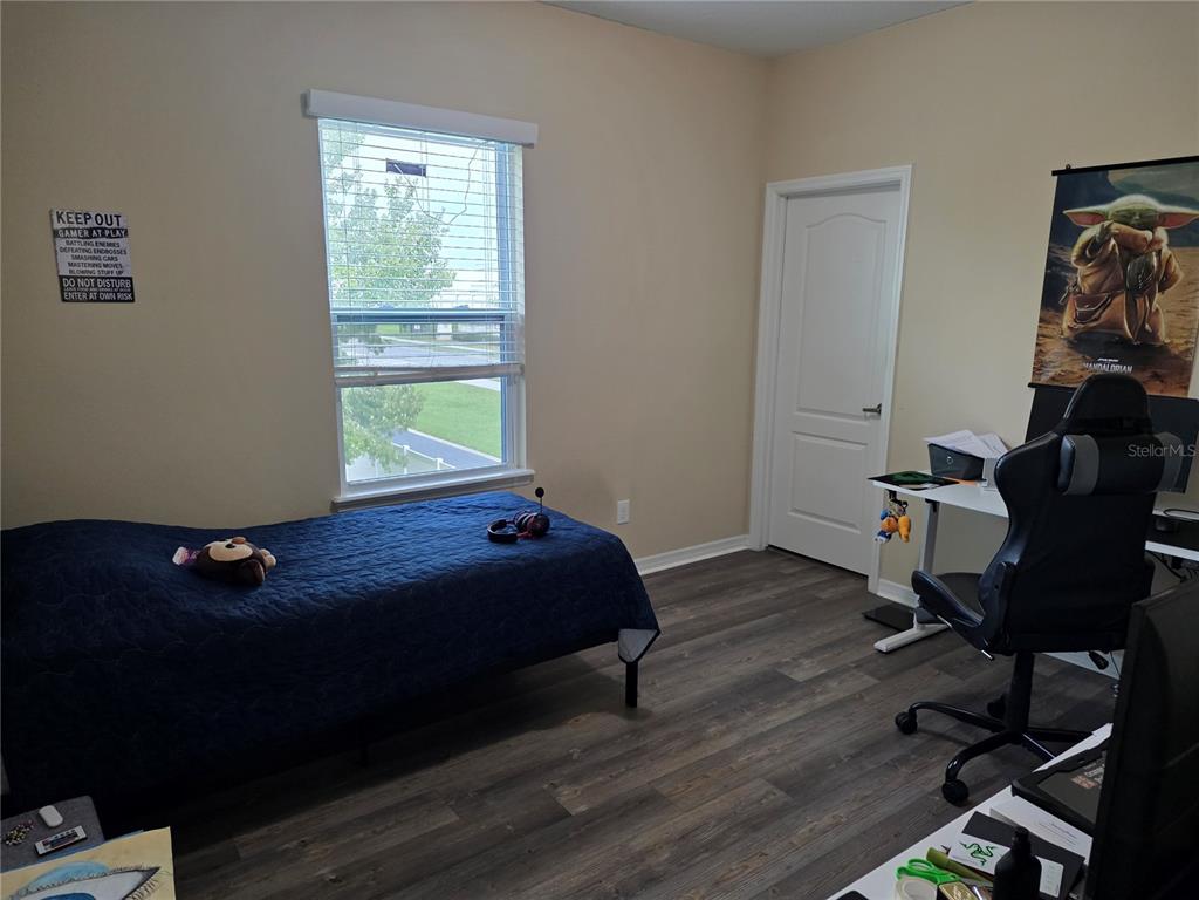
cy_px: 450
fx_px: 797
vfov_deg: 58.9
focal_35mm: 23
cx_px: 600
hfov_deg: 73.9
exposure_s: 1/120
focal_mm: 6.25
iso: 500
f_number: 1.7
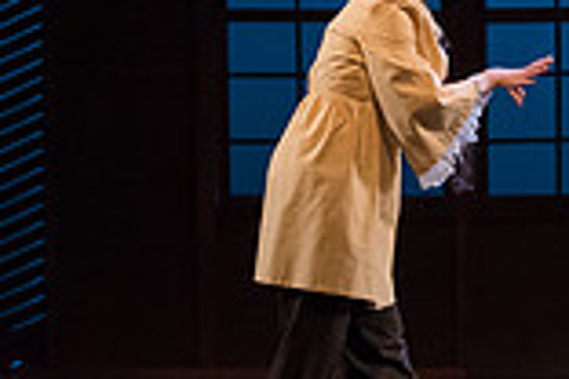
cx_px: 649
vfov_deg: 4.3
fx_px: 5057
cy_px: 46
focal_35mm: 320
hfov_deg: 6.4
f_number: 3.2
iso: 4000
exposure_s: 1/320
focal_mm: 86
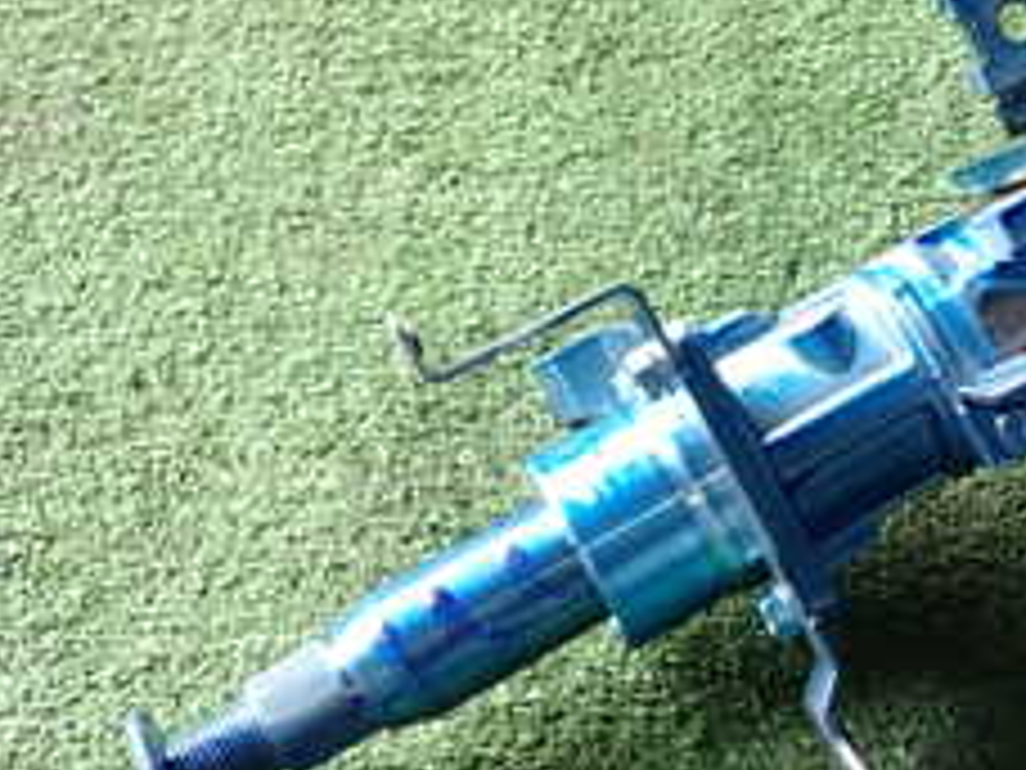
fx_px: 2342
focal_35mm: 79
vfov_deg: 18.6
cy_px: 207
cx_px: 1264
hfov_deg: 22.6
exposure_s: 1/60
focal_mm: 5.4
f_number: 2.3
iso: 100
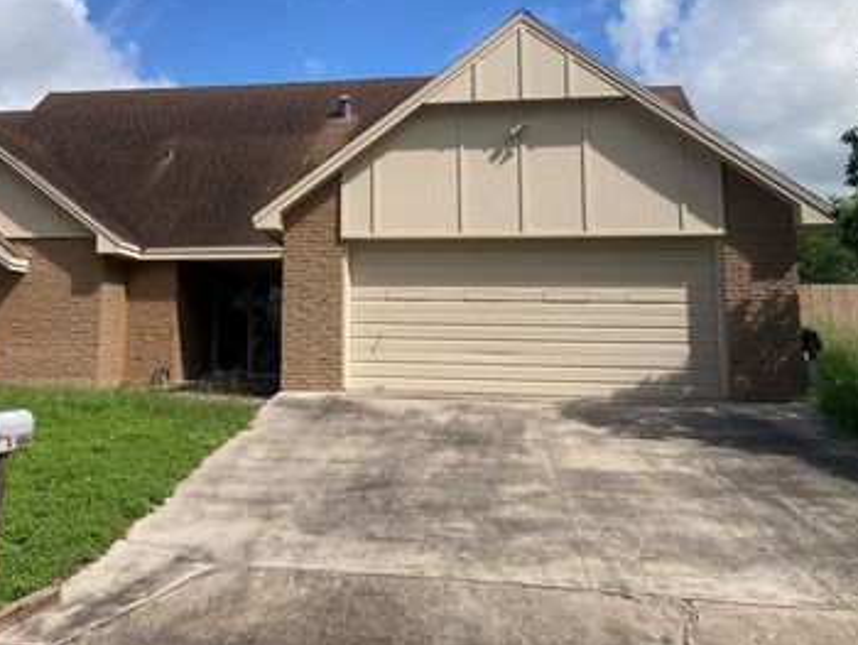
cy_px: 212
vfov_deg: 35.6
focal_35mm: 40
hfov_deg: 45.9
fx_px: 992
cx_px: 272
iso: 20
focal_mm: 3.99
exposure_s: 1/2703
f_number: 1.8
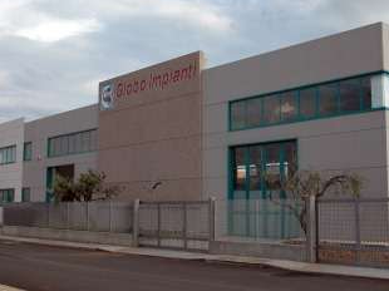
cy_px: 135
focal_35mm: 52
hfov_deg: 36.8
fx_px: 584
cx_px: 198
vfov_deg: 28.0
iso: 100
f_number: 5.3
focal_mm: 11.6
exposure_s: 1/233
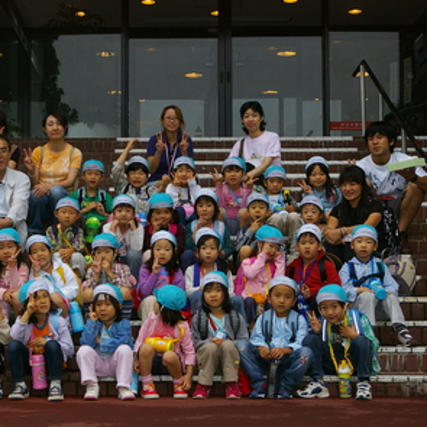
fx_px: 1167
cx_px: 126
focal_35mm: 84
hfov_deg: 20.6
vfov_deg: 20.7
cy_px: 212
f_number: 8
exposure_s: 1/180
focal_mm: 43
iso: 400
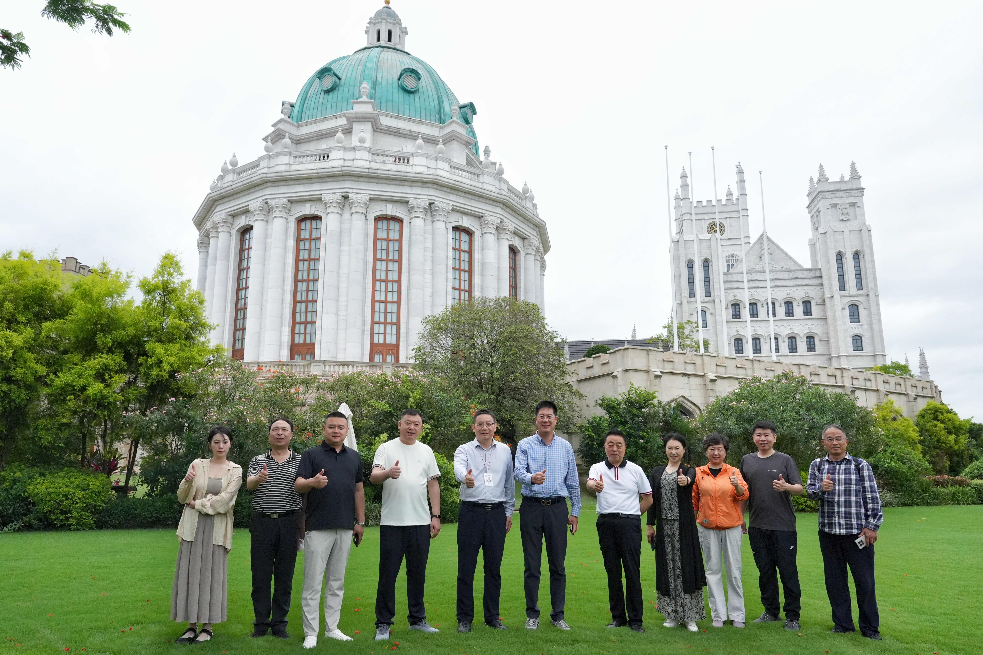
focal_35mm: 20
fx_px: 546
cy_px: 328
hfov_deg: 84.0
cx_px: 492
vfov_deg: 61.9
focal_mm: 20
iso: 4000
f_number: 6.3
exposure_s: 1/8000
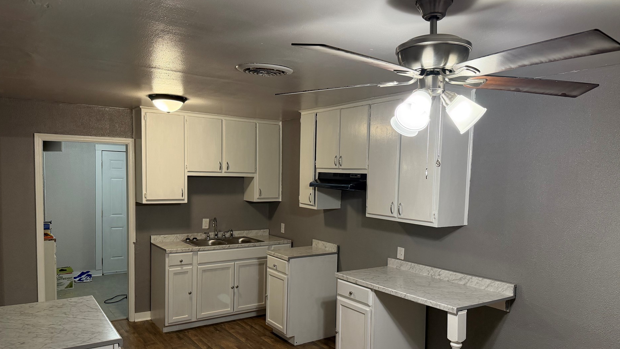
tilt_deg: -4.1
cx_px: 319
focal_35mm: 27
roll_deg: -1.0
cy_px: 202
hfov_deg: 69.8
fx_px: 444
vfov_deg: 42.8
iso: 250
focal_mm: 6.76
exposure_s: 1/60
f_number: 1.78
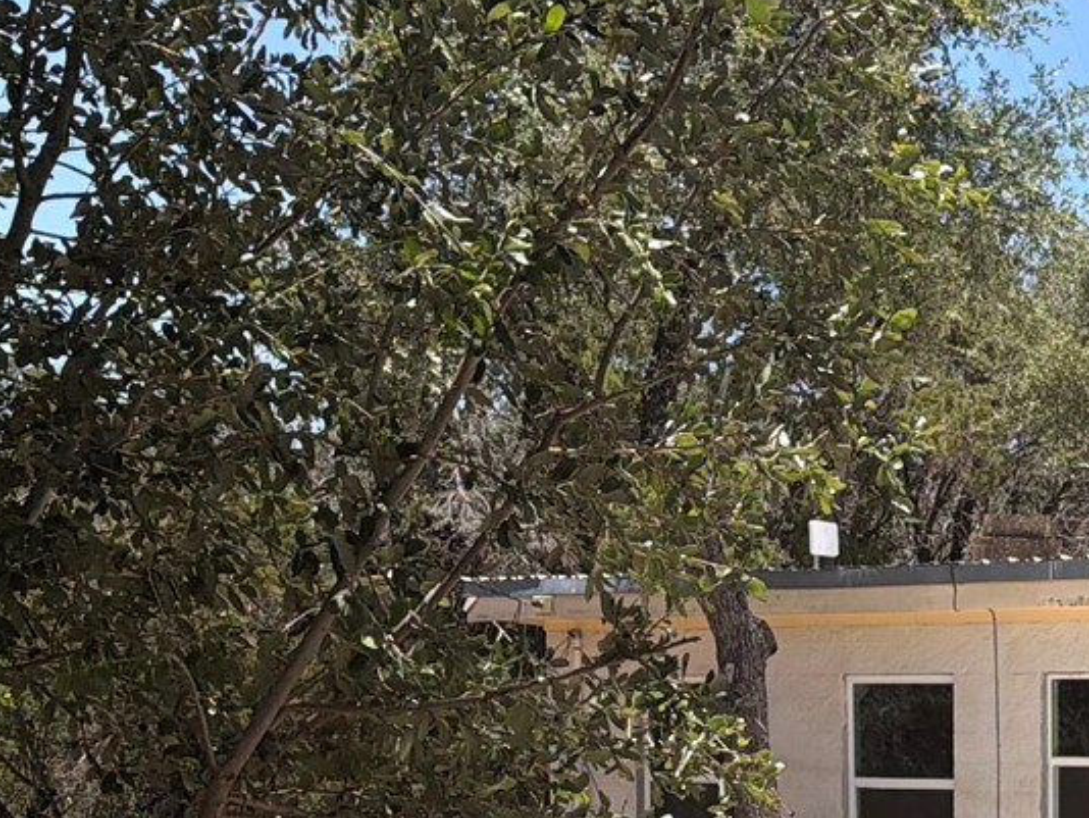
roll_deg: -0.5
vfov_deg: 15.5
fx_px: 2896
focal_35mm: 92
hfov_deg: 20.2
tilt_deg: -5.7
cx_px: 1230
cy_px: 998
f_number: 1.78
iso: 80
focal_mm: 6.76
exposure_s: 1/4975
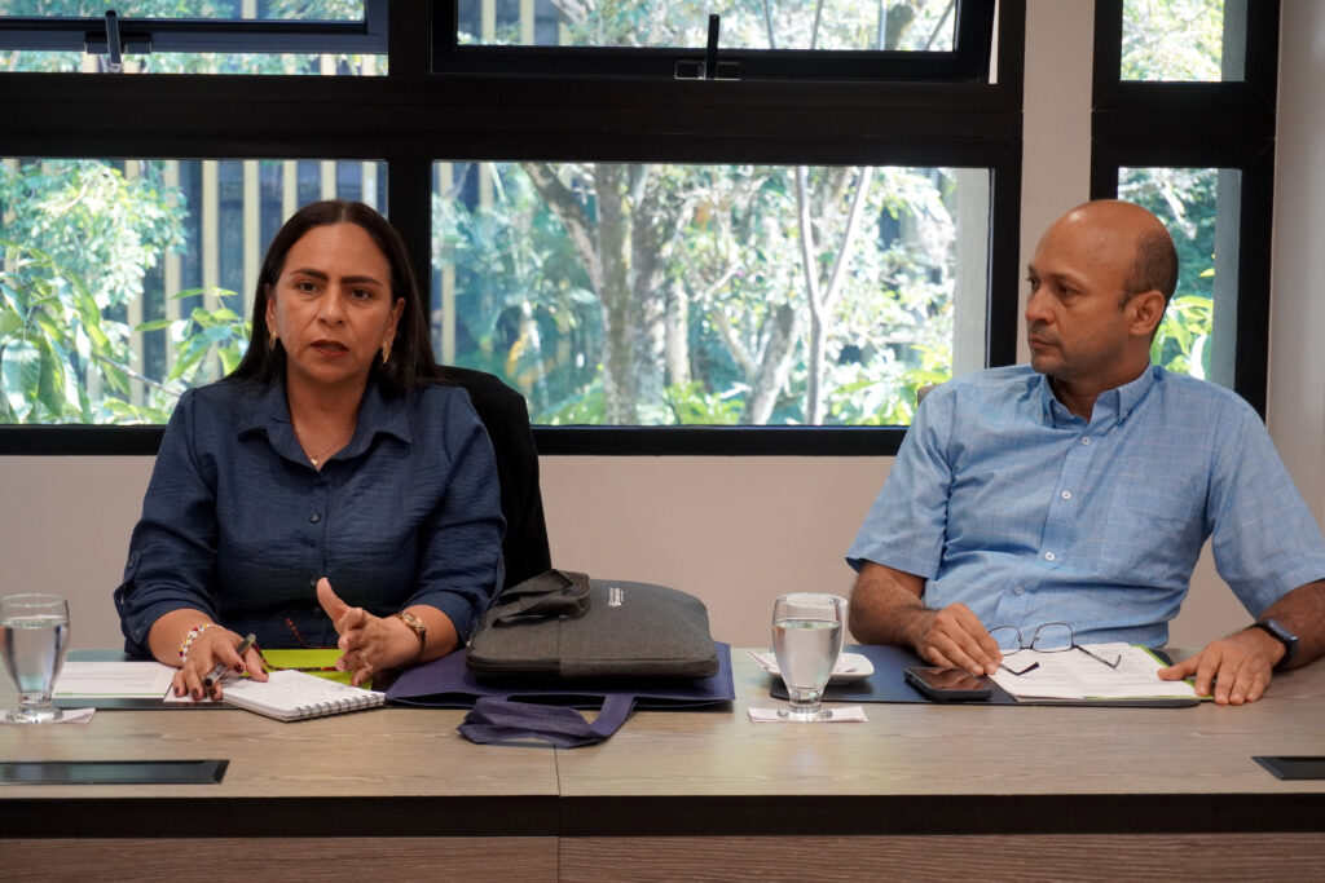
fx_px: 2761
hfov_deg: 27.0
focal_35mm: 75
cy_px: 442
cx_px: 662
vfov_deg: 18.2
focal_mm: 50
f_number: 5.6
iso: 2000
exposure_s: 1/160
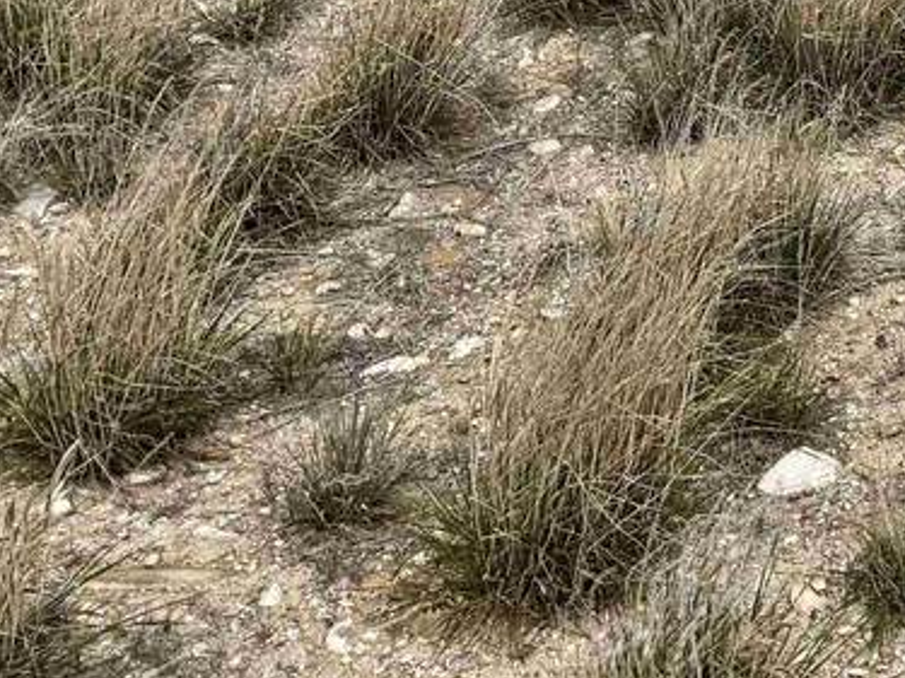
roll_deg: +1.0
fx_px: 2143
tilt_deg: -11.3
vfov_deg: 16.0
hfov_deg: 19.8
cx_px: 1458
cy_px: -439
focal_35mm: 82
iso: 80
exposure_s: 1/11905
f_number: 1.78
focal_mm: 6.76
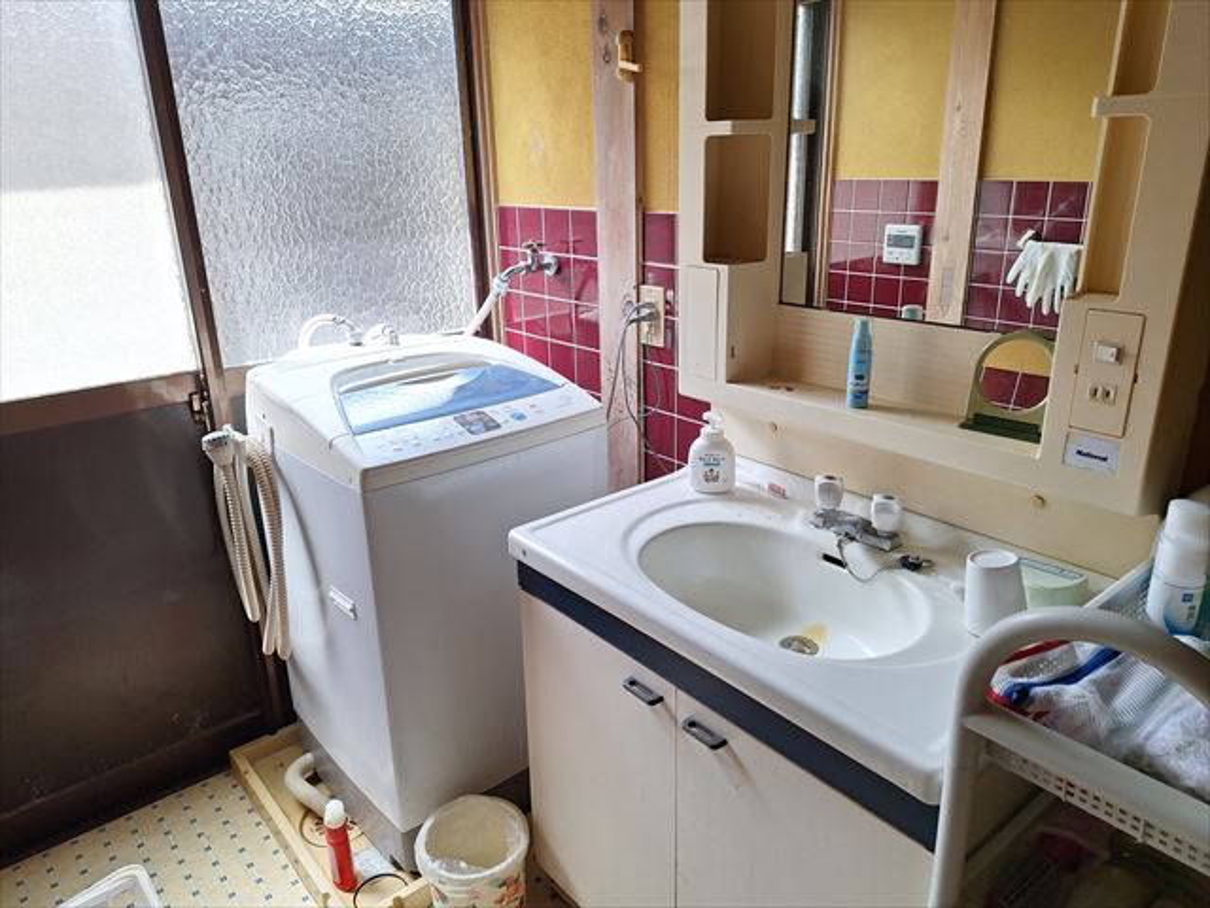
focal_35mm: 23
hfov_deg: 73.9
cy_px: 454
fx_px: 804
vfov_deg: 58.9
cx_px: 605
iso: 40
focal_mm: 5.54
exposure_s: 1/136
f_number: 1.8
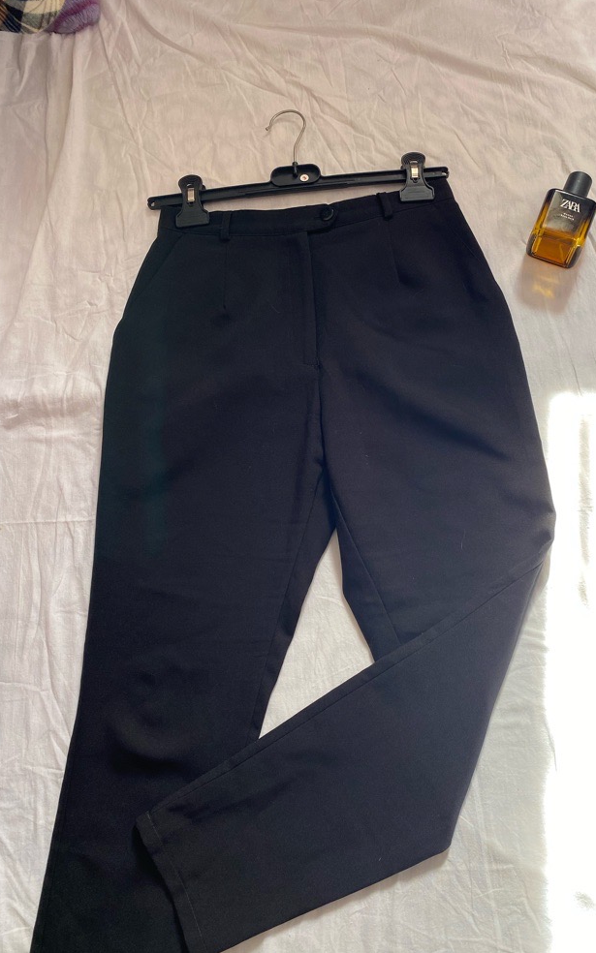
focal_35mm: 28
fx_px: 728
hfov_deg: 44.4
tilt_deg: -75.3
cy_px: 478
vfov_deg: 66.5
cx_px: 345
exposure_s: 1/122
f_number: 1.8
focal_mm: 4.25
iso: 80
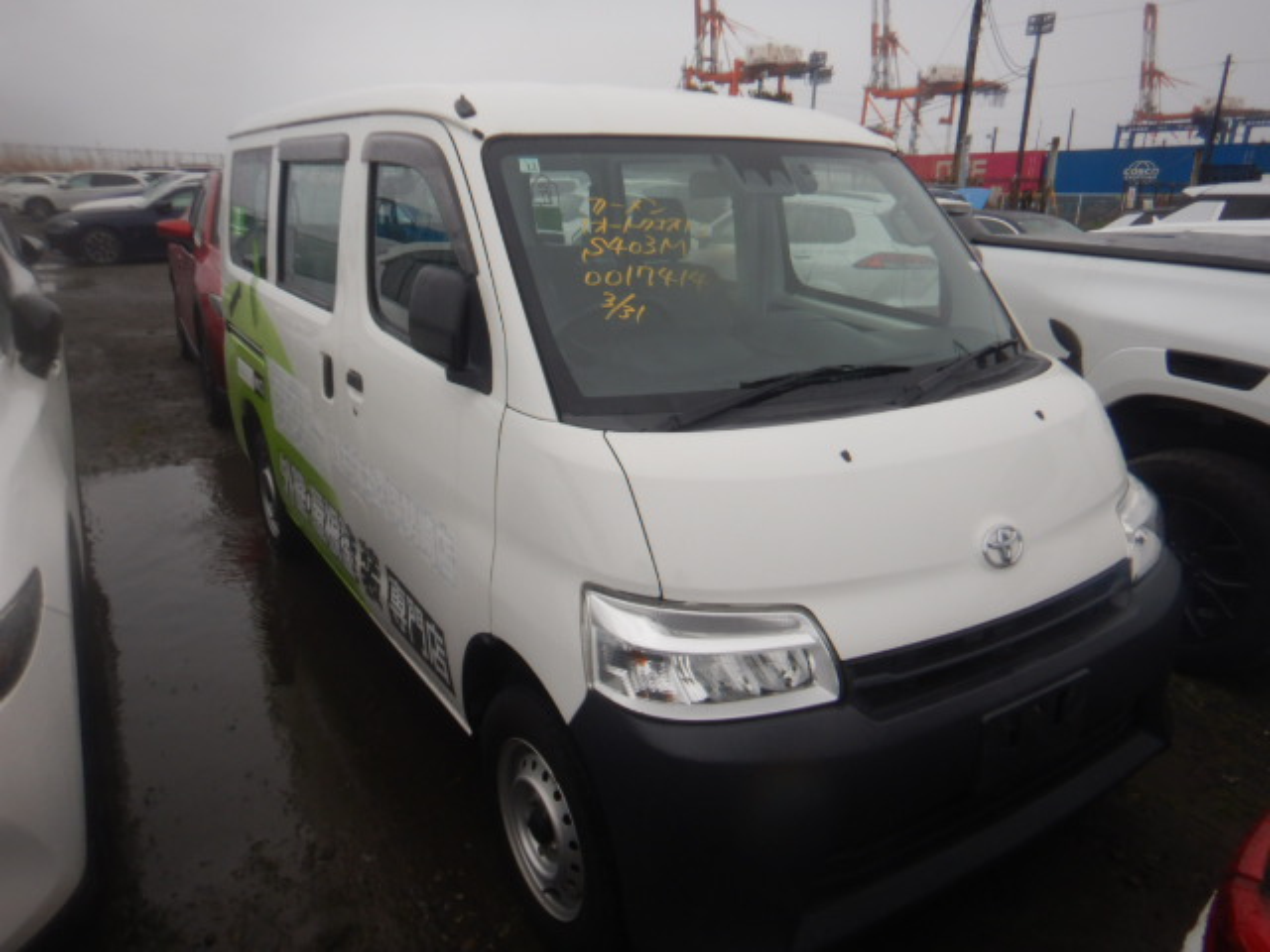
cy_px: 476
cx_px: 635
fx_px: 881
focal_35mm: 24
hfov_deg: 71.6
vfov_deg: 56.8
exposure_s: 1/320
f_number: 2.8
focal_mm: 4.3
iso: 125
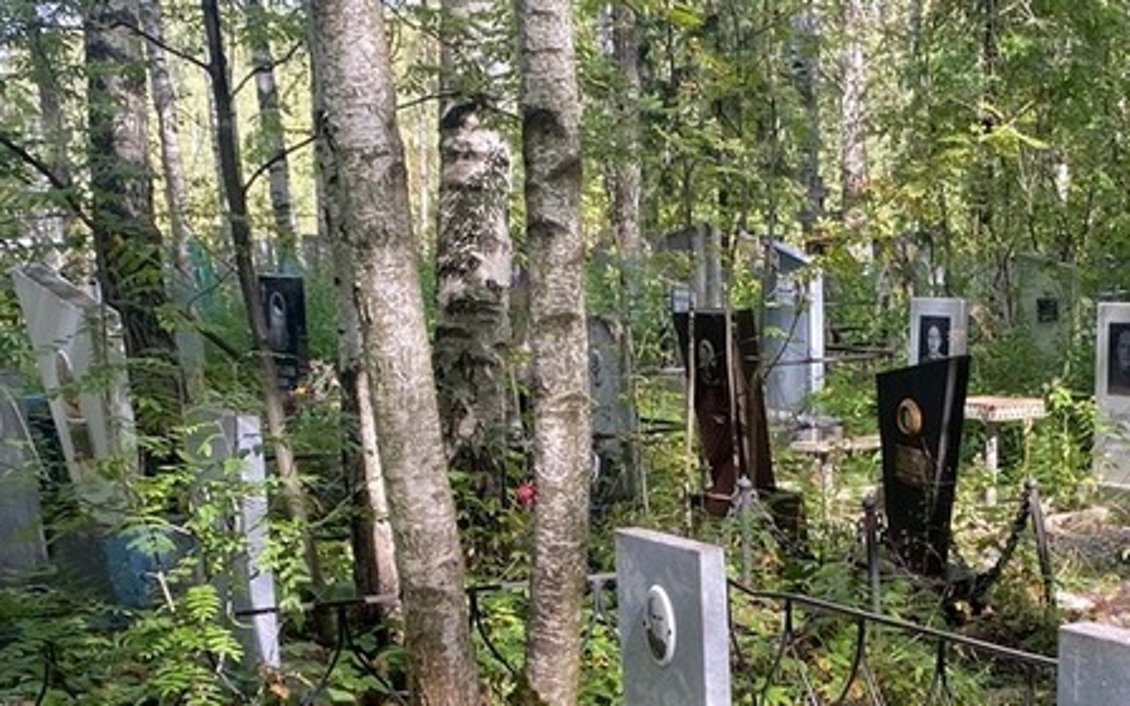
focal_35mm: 63
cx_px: 815
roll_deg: +0.3
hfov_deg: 32.0
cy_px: 865
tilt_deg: -12.3
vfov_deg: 19.4
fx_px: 1940
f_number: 1.8
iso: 40
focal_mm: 4.25
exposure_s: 1/122
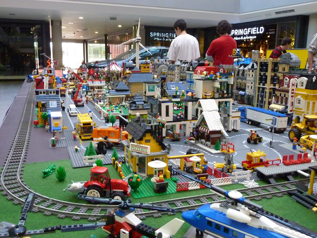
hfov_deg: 56.8
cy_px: 119
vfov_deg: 44.2
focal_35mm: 32
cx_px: 158
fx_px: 293
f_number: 3.5
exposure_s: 1/60
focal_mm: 5.3
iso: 800
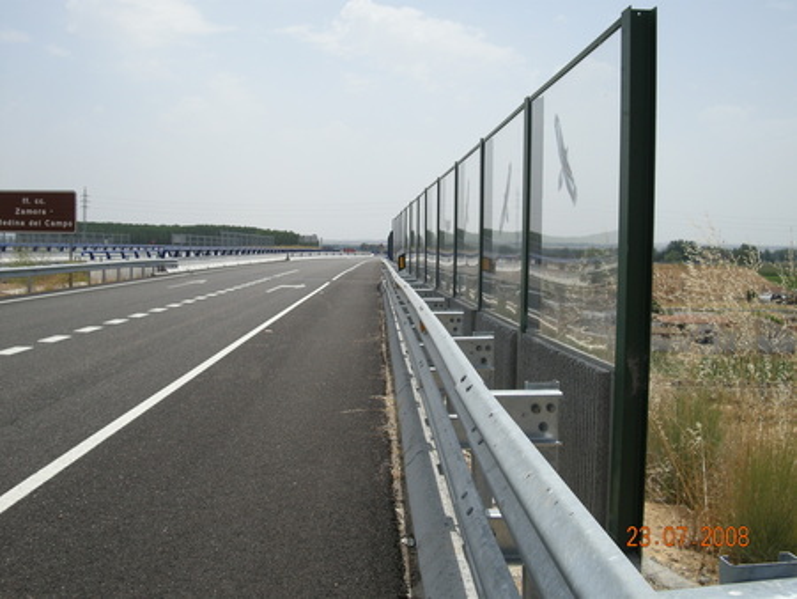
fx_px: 852
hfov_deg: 50.1
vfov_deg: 38.7
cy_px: 300
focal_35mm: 37
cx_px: 398
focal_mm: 7.9
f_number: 8
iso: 64
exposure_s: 1/192
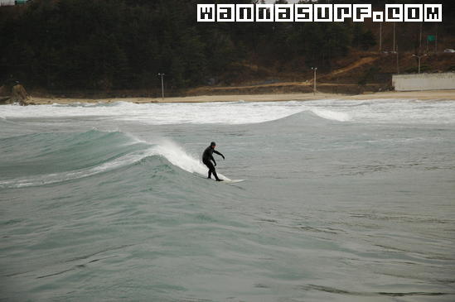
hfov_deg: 19.5
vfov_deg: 13.0
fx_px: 1326
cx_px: 228
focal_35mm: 105
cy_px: 151
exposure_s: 1/2000
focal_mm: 70
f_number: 4.5
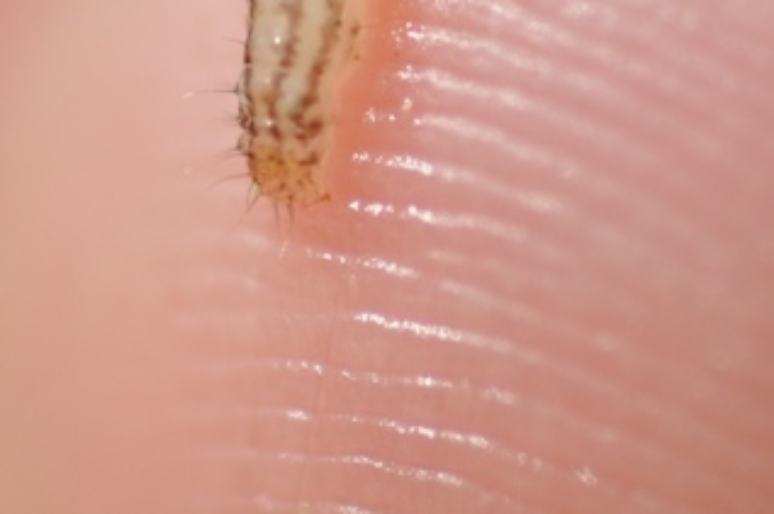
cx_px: 662
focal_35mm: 303
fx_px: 6505
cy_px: -268
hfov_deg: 6.8
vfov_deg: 4.5
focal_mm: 60
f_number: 5
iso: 200
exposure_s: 1/1600
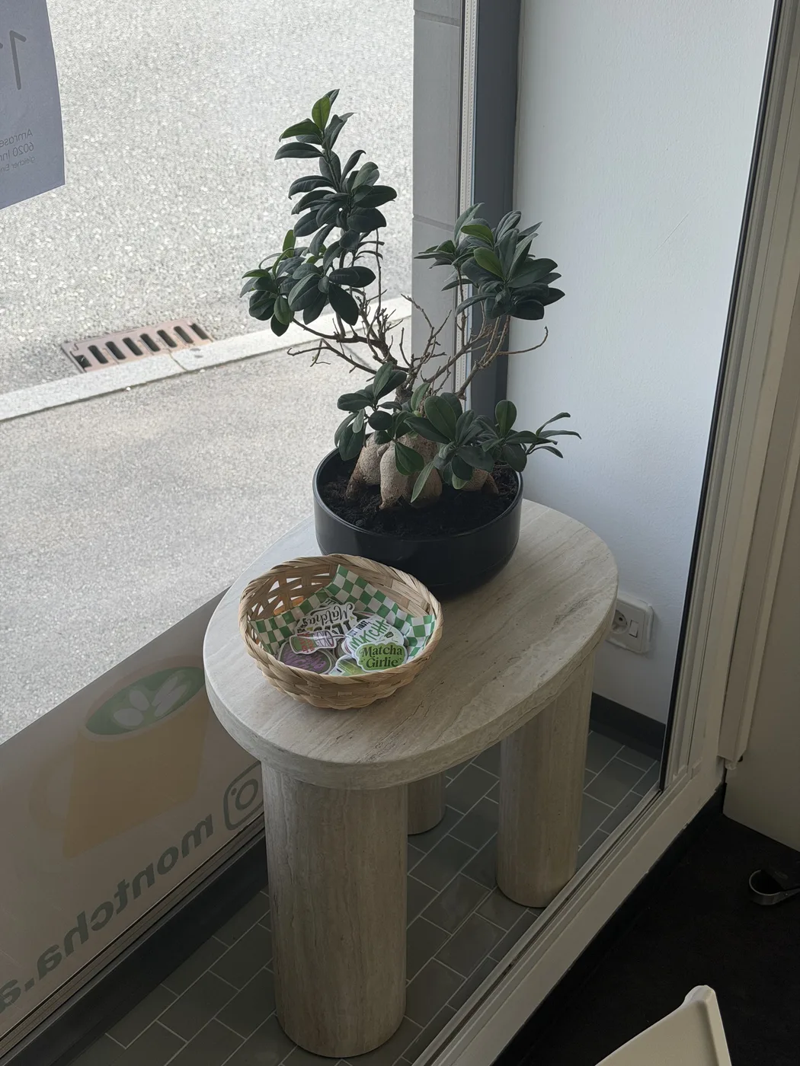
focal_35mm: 48
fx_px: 1479
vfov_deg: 39.7
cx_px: 400
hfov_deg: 30.3
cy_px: 533
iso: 64
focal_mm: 6.76
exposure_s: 1/663
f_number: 1.78
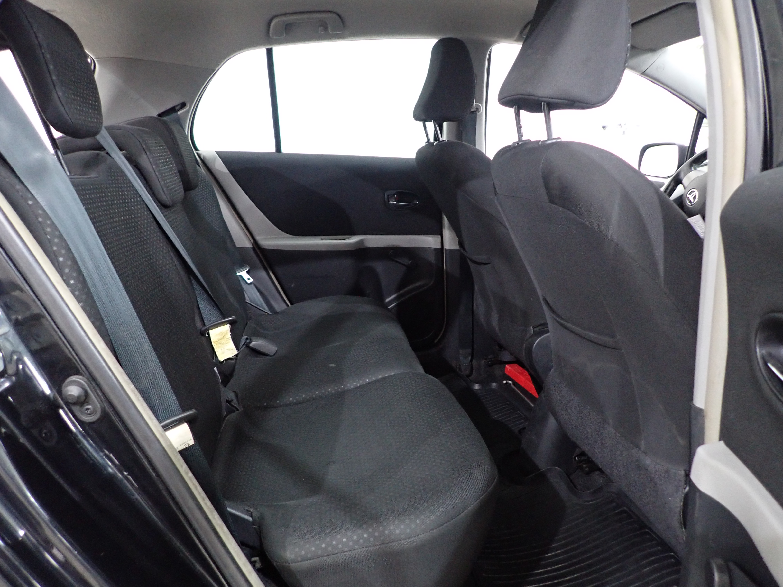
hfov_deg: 69.4
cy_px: 294
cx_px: 392
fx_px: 565
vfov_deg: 54.9
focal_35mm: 25
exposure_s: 1/30
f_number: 2
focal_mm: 4.5
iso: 500
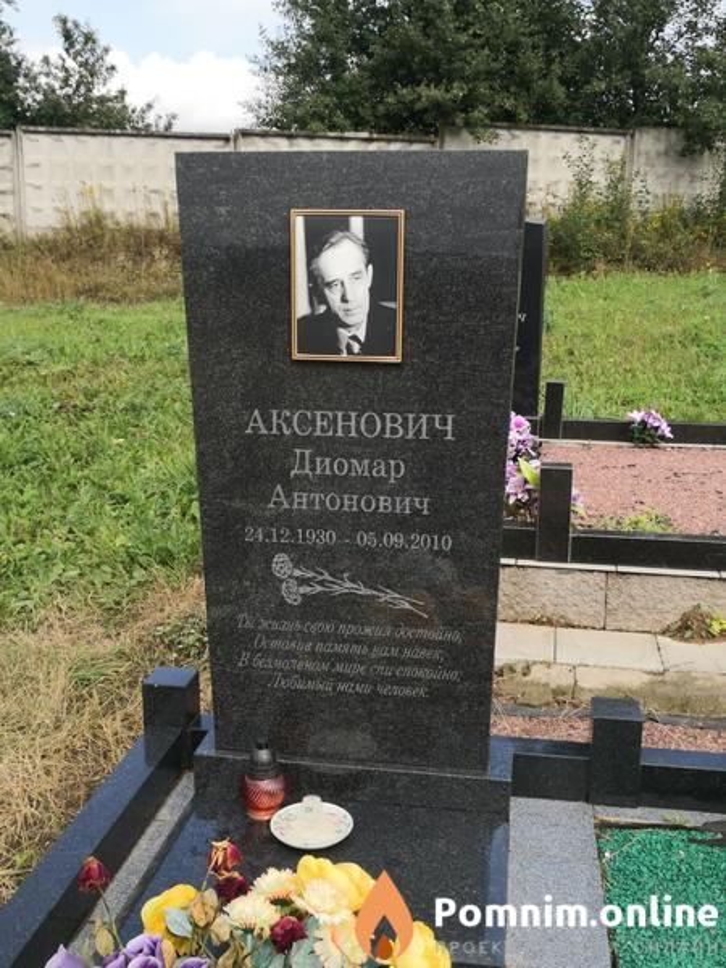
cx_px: 363
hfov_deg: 40.7
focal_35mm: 35
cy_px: 484
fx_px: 979
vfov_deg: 52.6
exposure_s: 1/1104
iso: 50
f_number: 1.6
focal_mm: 3.95
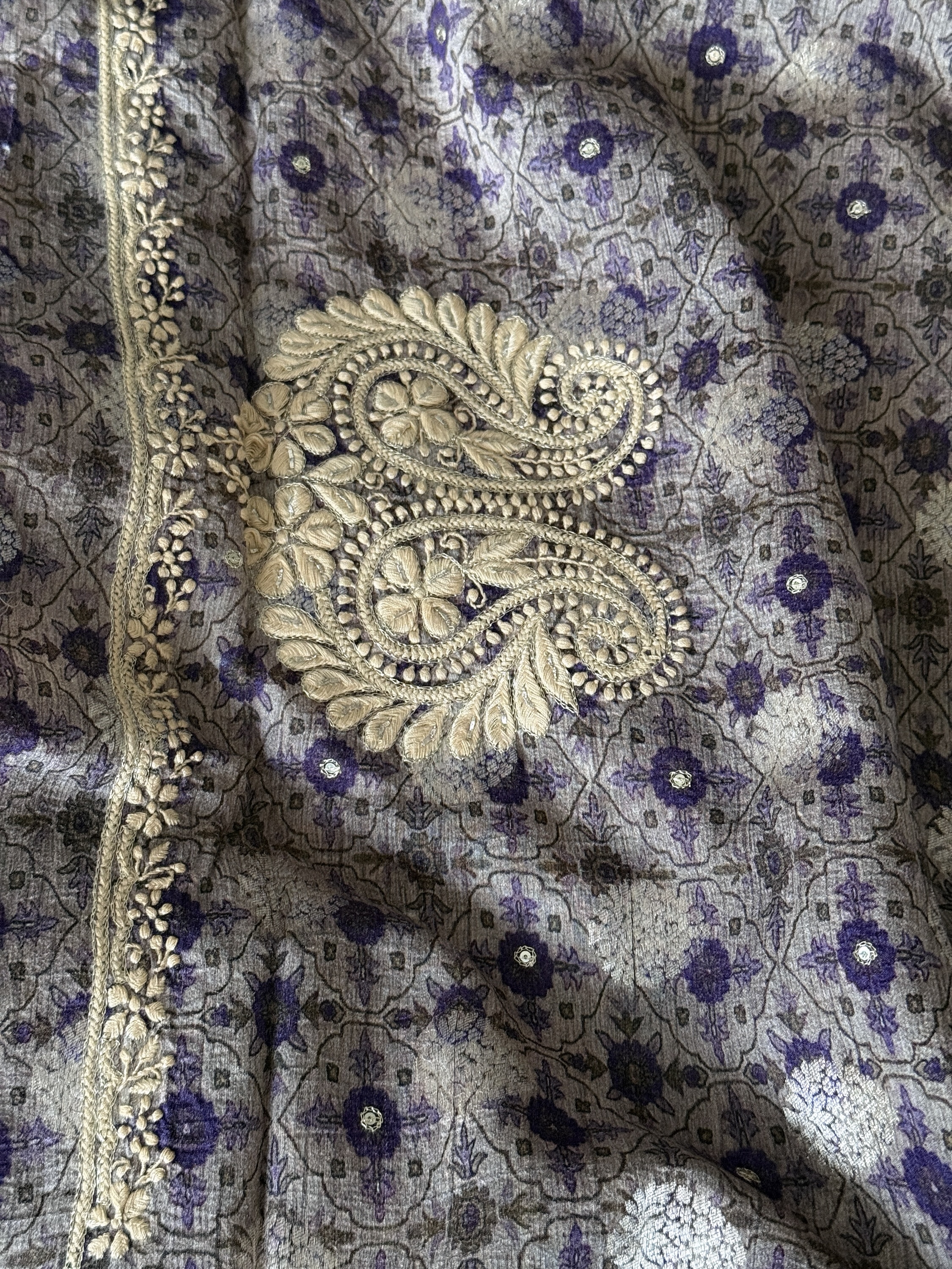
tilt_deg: -69.5
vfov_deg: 39.7
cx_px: 476
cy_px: 634
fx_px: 1760
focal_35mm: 48
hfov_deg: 30.3
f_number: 1.78
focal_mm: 6.76
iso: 400
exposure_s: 1/40
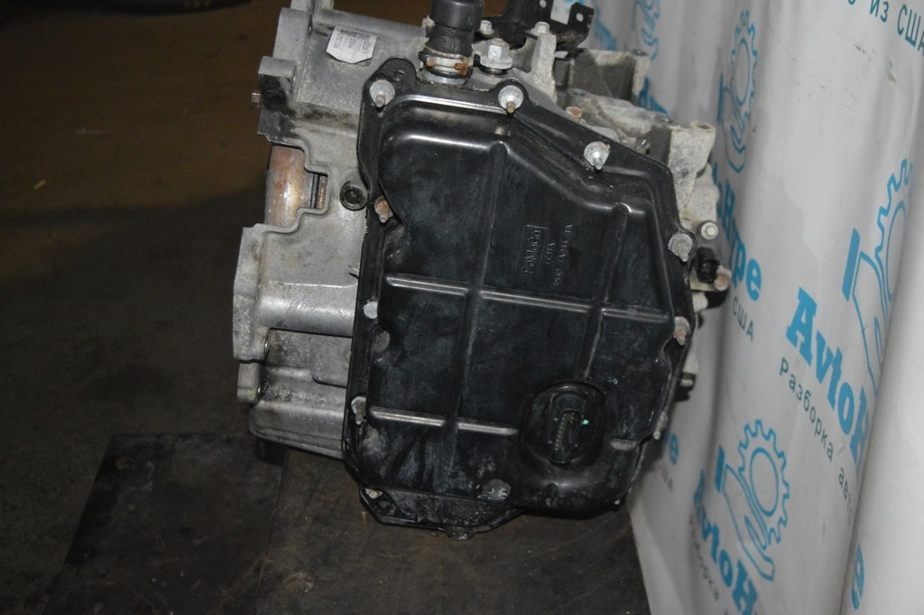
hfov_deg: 46.4
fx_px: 1077
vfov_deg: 31.8
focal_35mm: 42
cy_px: 308
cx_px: 462
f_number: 4.2
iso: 3200
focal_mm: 28
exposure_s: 1/60
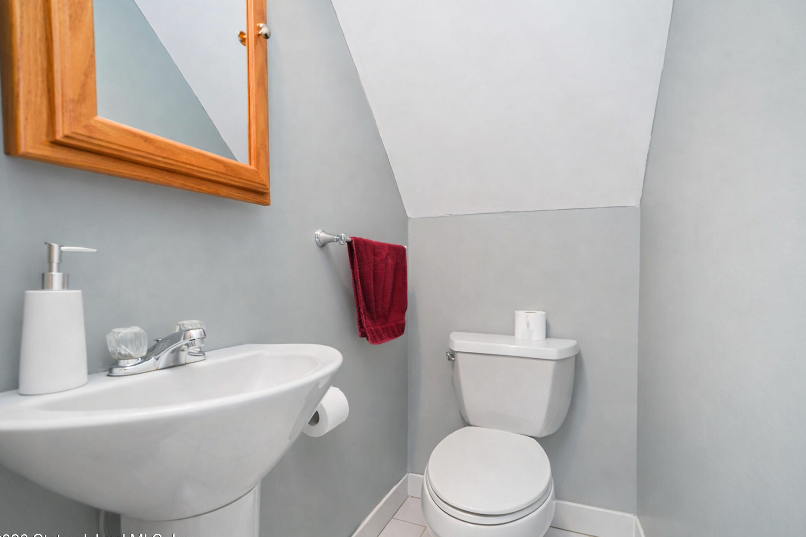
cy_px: 281
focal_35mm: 17
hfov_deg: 93.3
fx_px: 381
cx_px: 407
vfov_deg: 70.4
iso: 64
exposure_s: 1/3
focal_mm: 16
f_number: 4
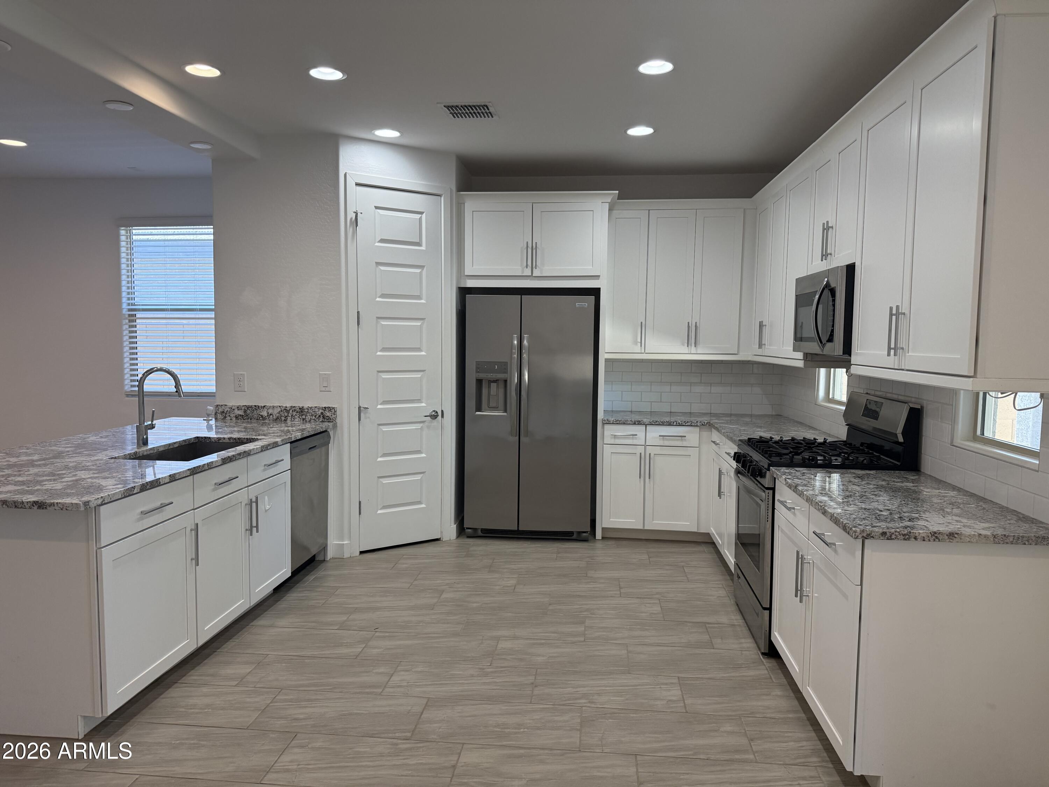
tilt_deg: -4.5
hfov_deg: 71.6
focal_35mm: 24
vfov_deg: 56.8
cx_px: 524
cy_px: 394
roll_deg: -1.2
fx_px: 727
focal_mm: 6.76
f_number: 1.78
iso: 200
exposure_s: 1/167
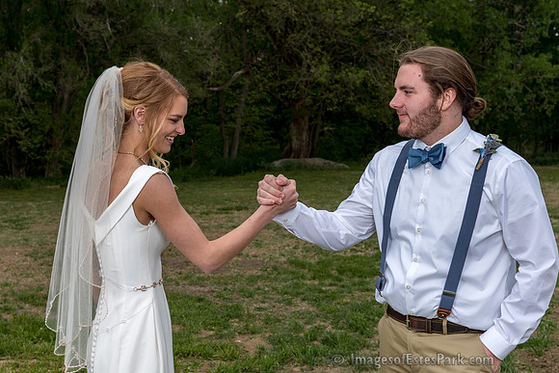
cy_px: 186
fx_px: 544
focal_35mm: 35
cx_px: 280
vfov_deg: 37.9
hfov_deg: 54.4
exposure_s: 1/125
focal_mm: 35
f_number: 6.3
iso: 100
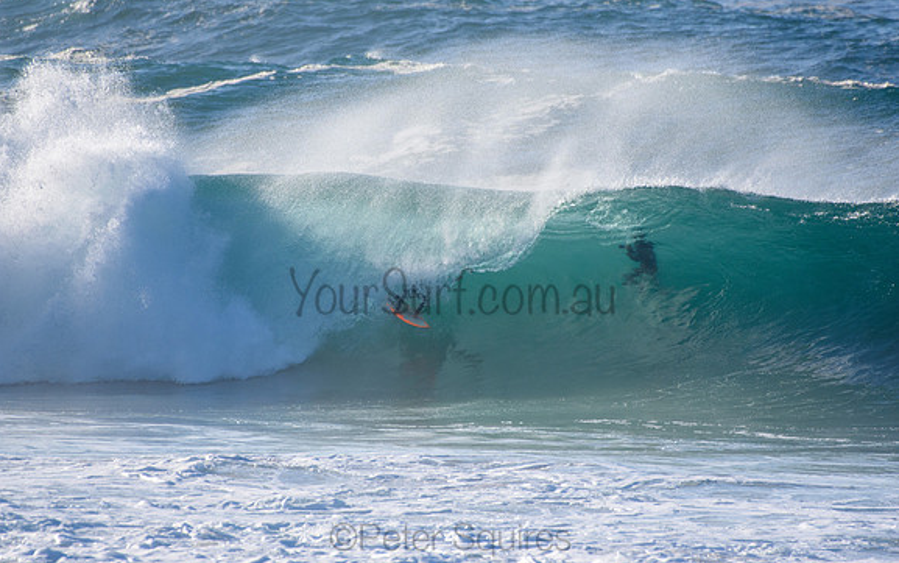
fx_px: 18822
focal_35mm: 768
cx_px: 450
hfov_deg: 2.7
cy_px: 278
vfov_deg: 1.7
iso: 320
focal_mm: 500
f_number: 5.6
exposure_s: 1/2000
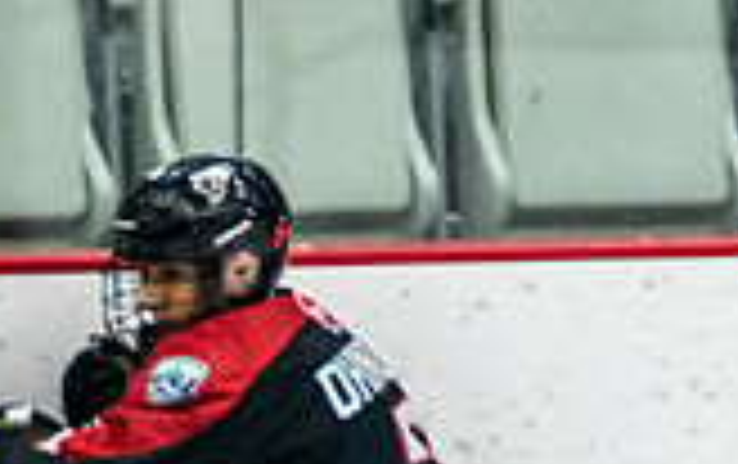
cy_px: 1032
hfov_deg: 1.7
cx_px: -461
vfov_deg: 1.1
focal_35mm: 1239
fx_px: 24954
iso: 2200
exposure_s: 1/640
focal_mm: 165
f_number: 2.8
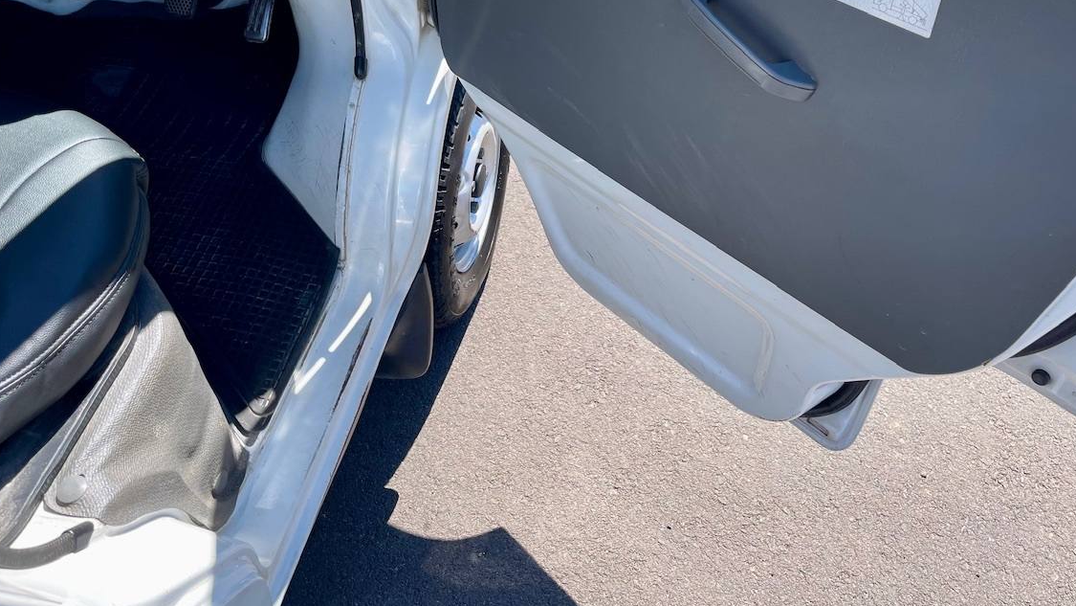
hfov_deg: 62.5
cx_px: 582
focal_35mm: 31
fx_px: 885
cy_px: 166
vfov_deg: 37.0
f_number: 1.6
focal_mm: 5.1
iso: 32
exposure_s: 1/861
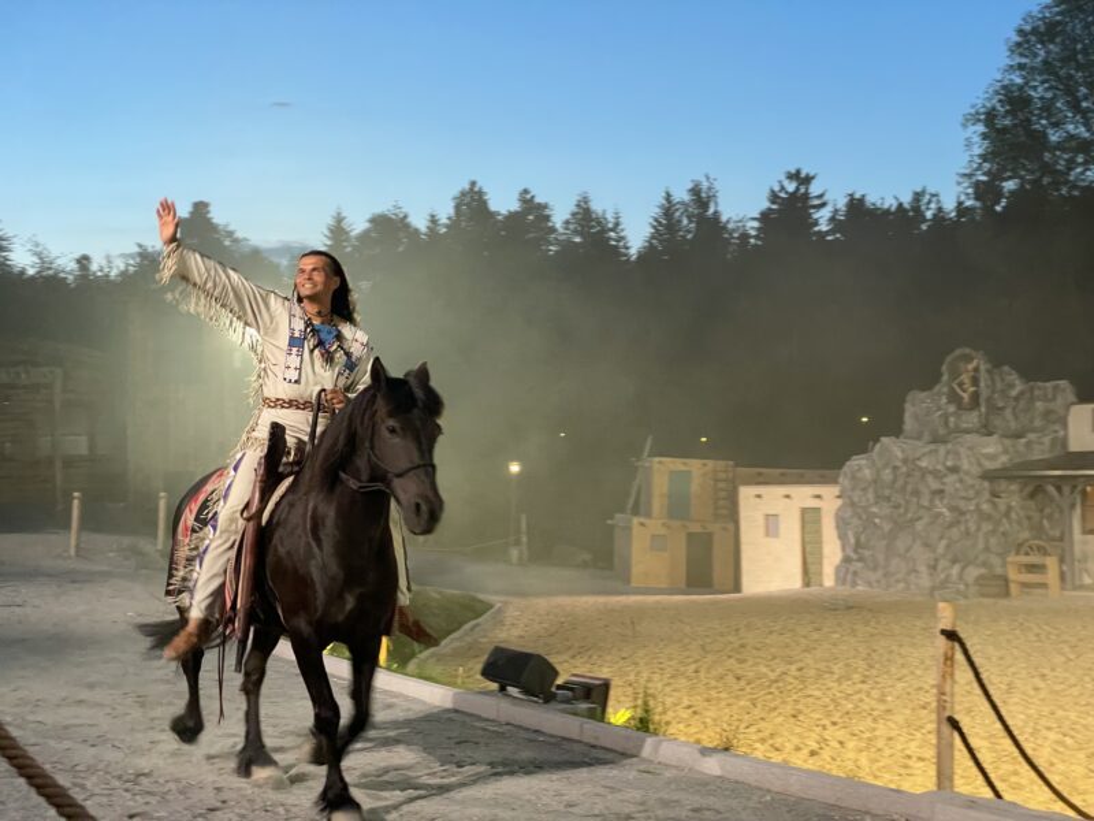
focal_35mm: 52
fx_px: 1643
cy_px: 410
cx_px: 547
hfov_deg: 36.8
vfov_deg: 28.0
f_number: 2
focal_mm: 6
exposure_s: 1/50
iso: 500
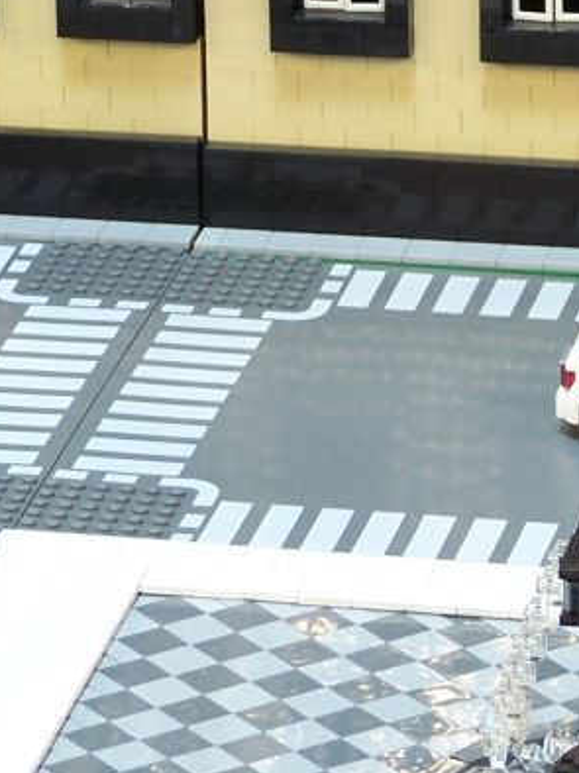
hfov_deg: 4.4
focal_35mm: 333
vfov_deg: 5.9
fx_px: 7435
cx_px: 652
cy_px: 149
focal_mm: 21.2
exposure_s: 1/20
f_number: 3.2
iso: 80
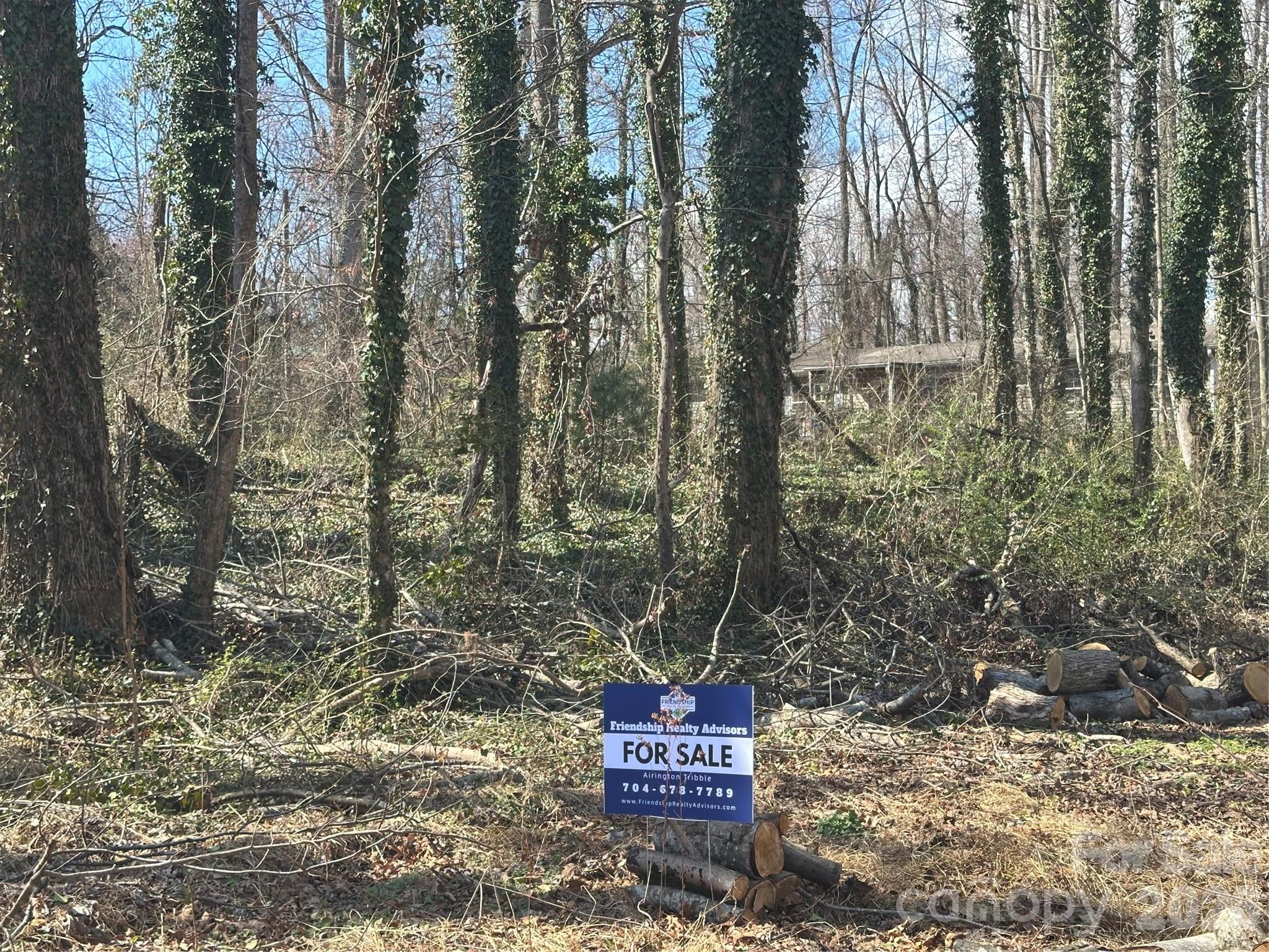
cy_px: 476
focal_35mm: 48
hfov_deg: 39.7
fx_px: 1760
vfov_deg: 30.3
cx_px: 634
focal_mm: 6.86
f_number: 1.78
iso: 64
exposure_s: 1/858
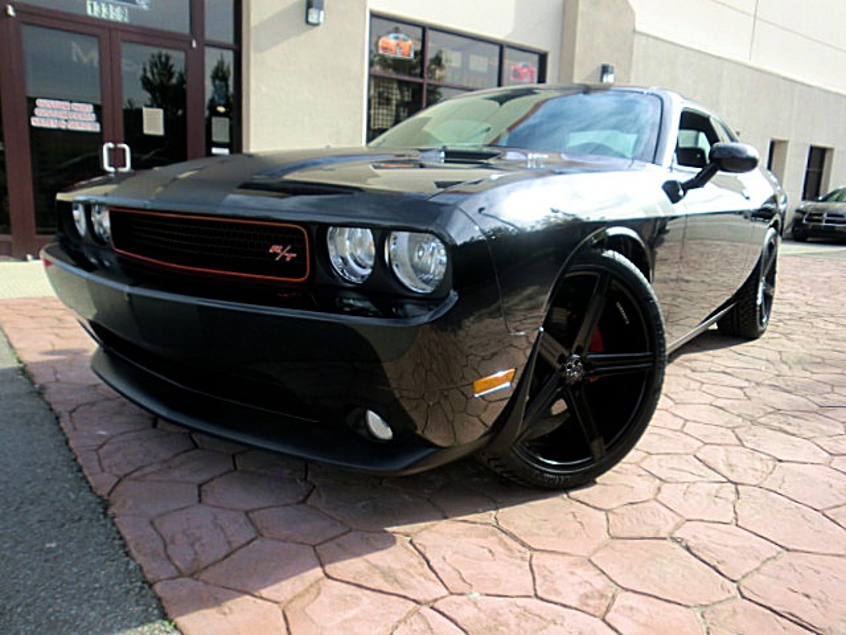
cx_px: 423
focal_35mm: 26
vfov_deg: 53.1
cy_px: 318
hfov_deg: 67.3
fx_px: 635
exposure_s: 1/400
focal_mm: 4.65
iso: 64
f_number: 2.6
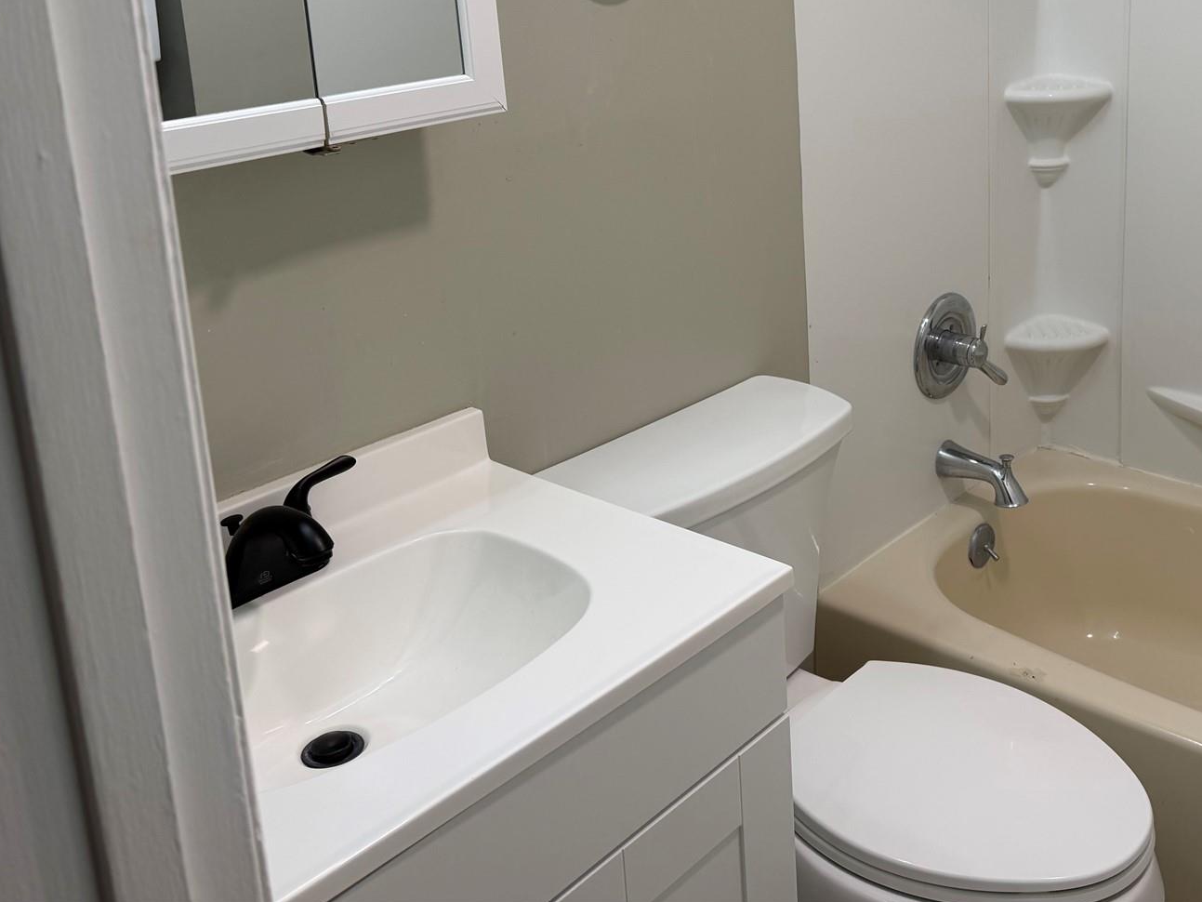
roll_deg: +2.2
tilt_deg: -14.2
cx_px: 878
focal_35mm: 38
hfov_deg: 47.4
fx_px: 1320
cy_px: 192
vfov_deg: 36.5
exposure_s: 1/120
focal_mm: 6.76
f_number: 1.78
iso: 100
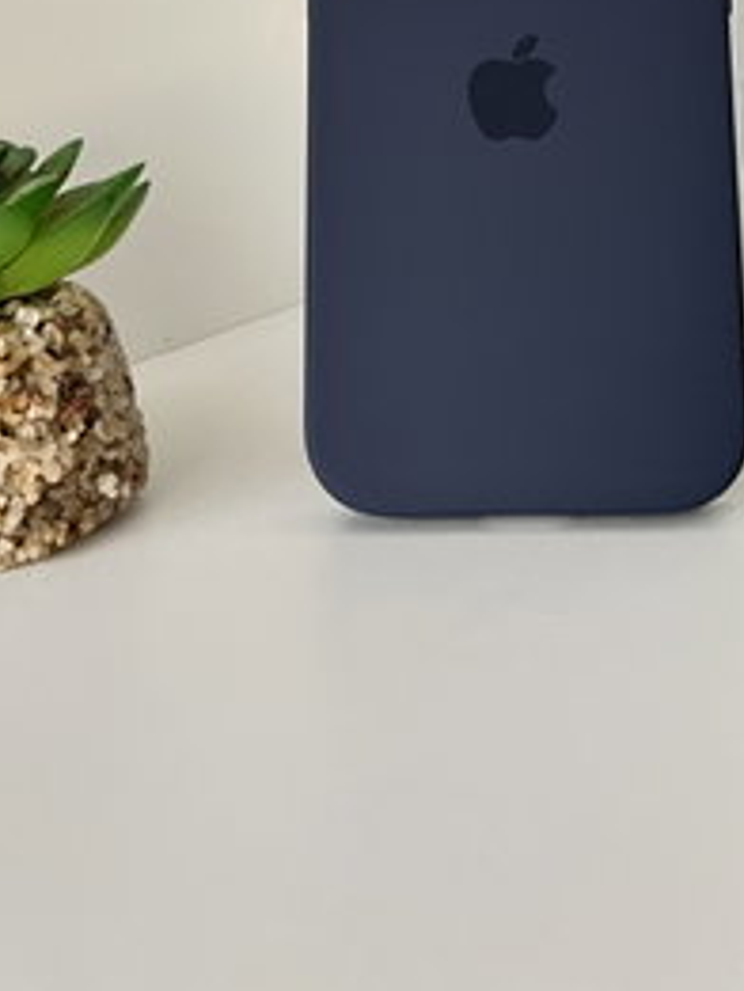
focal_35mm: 53
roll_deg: +3.0
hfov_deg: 27.3
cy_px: -17
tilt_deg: -5.7
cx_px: 509
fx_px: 1518
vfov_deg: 32.9
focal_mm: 5.7
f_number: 1.5
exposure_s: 1/60
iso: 400
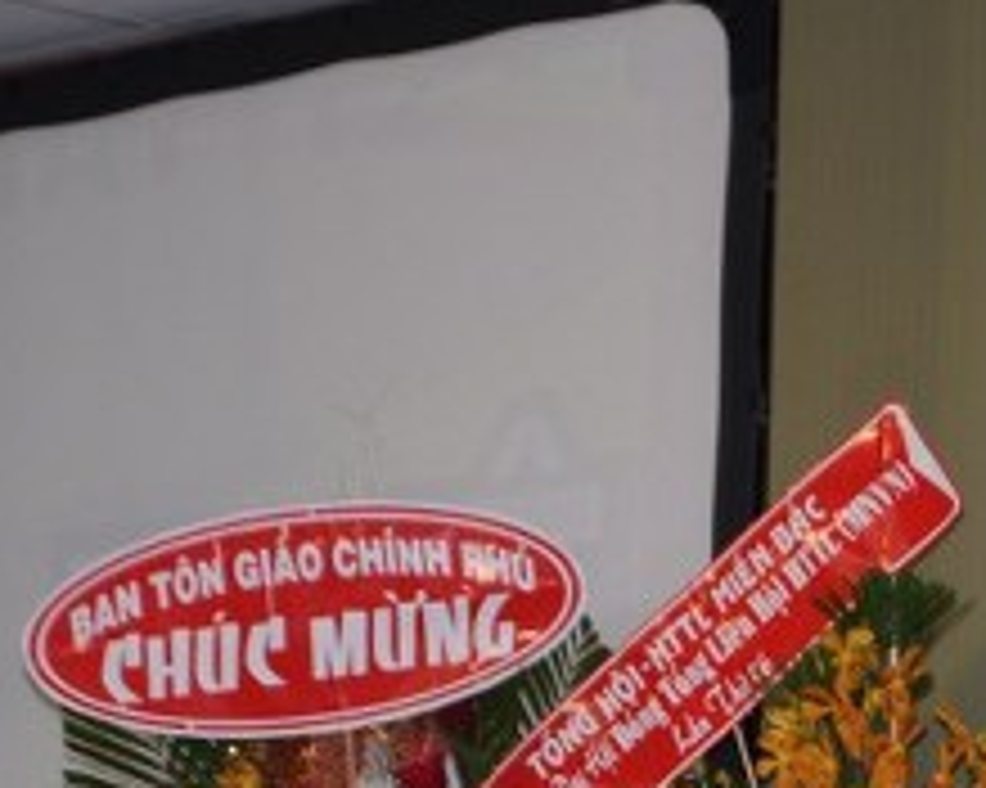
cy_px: 729
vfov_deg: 3.8
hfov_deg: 4.8
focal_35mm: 404
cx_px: 1018
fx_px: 11792
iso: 400
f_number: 5.6
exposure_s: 1/80
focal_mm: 105
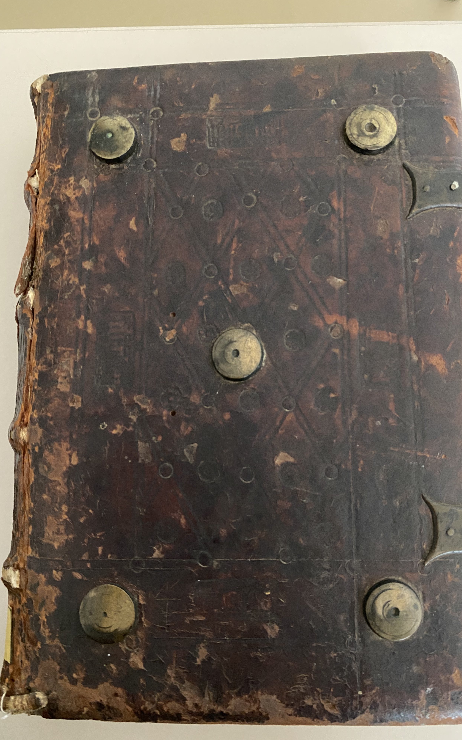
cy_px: 371
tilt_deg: -79.0
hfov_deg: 44.5
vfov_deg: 66.5
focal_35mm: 28
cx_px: 242
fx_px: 564
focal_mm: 4.25
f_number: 1.8
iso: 800
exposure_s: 1/30
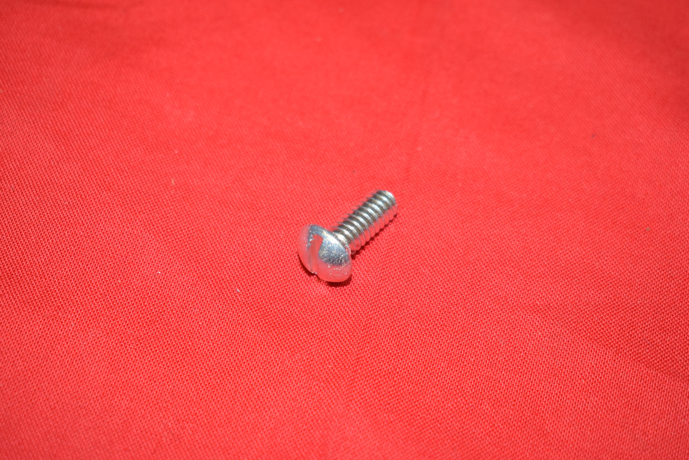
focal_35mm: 60
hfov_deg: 33.4
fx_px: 1149
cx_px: 344
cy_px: 230
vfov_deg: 22.7
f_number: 5
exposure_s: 1/60
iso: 500
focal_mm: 40
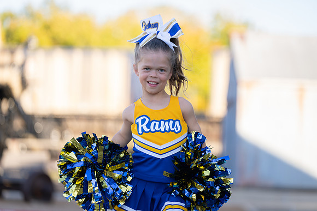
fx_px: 1295
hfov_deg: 14.0
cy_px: 106
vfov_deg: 9.3
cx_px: 158
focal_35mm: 147
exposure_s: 1/320
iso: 100
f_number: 2.8
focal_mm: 147
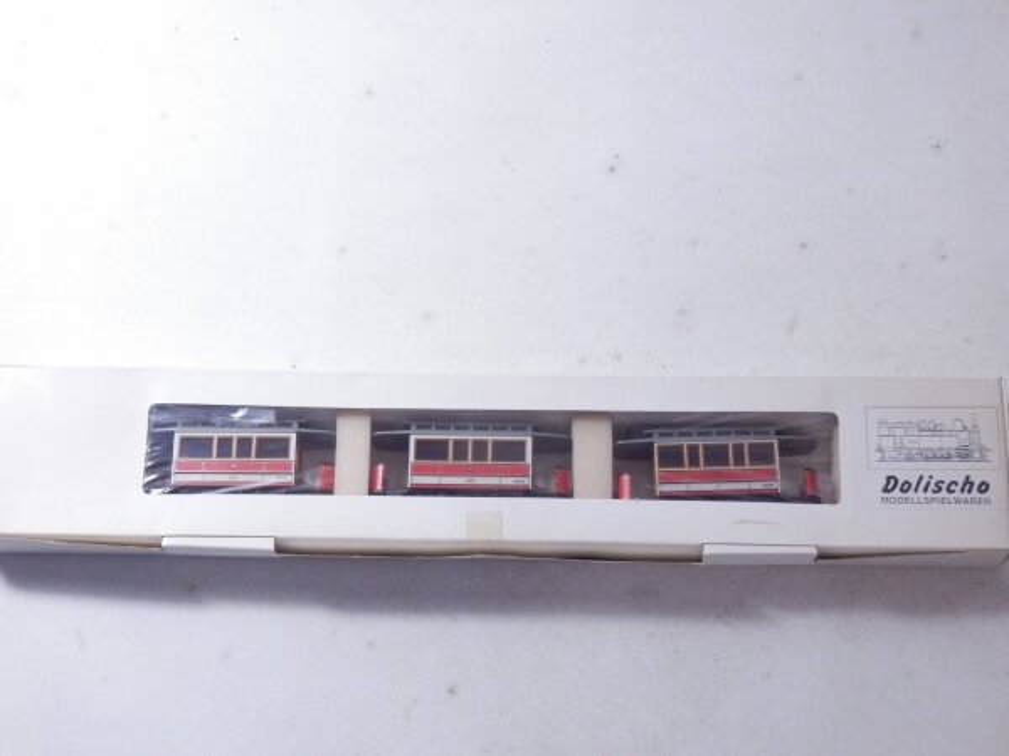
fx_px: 1924
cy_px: 378
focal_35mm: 66
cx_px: 504
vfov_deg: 22.3
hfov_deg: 29.4
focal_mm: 11.9
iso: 640
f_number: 4.4
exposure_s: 1/160
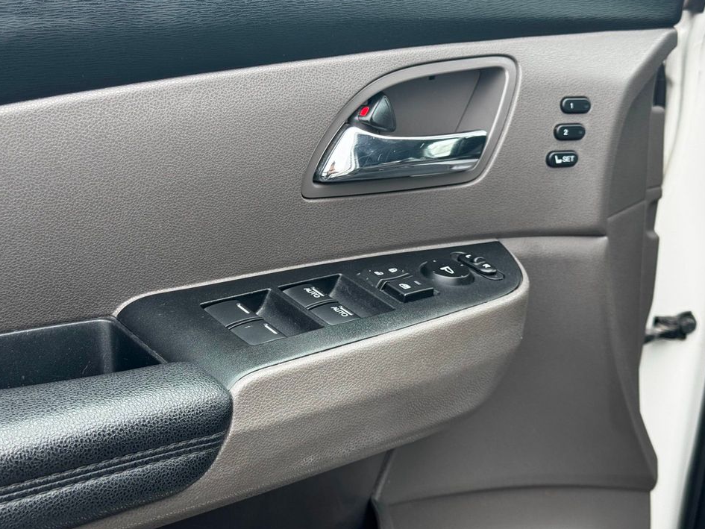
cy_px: 245
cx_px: 354
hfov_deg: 36.8
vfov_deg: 28.0
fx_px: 1059
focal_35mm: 52
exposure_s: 1/323
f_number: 1.78
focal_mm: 6.76
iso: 64
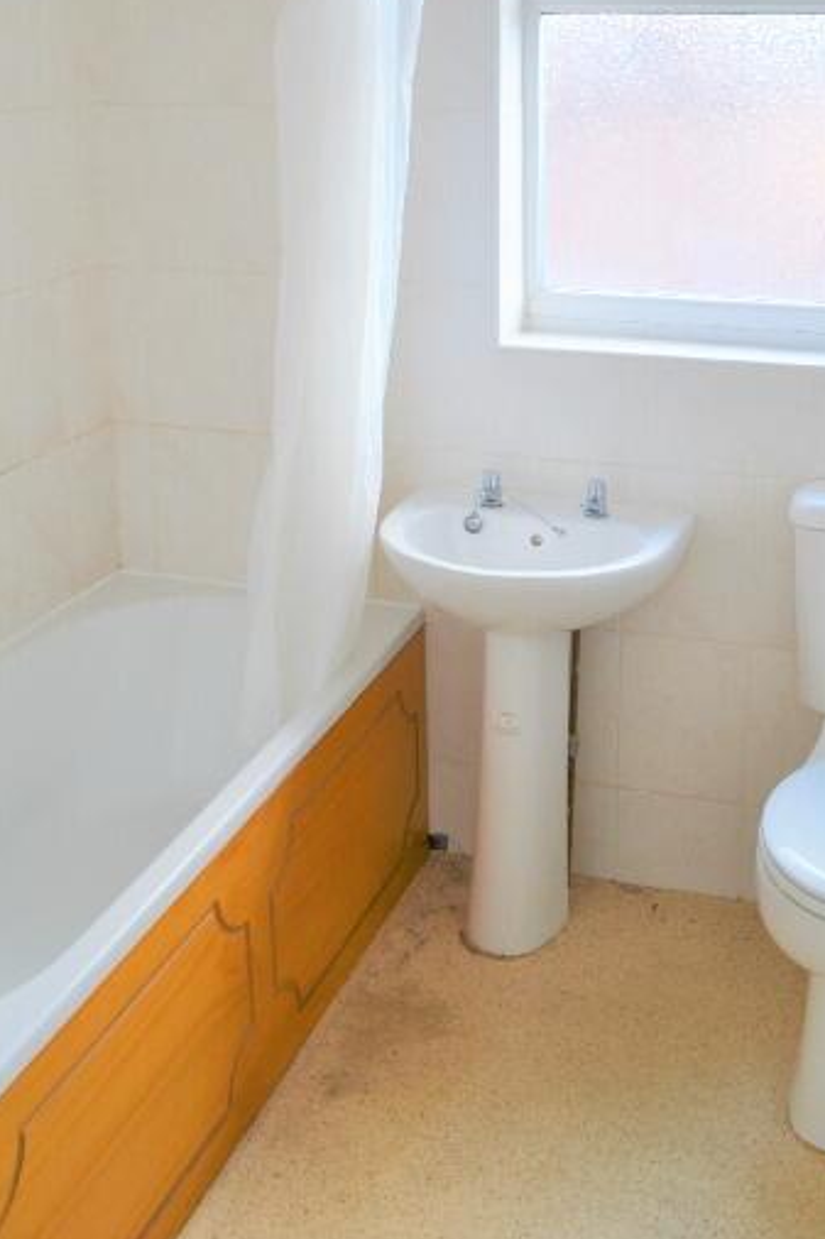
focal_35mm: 41
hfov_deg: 32.5
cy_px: 318
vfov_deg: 45.9
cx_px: 502
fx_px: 1410
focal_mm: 18
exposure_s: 1/60
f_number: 5.6
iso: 200
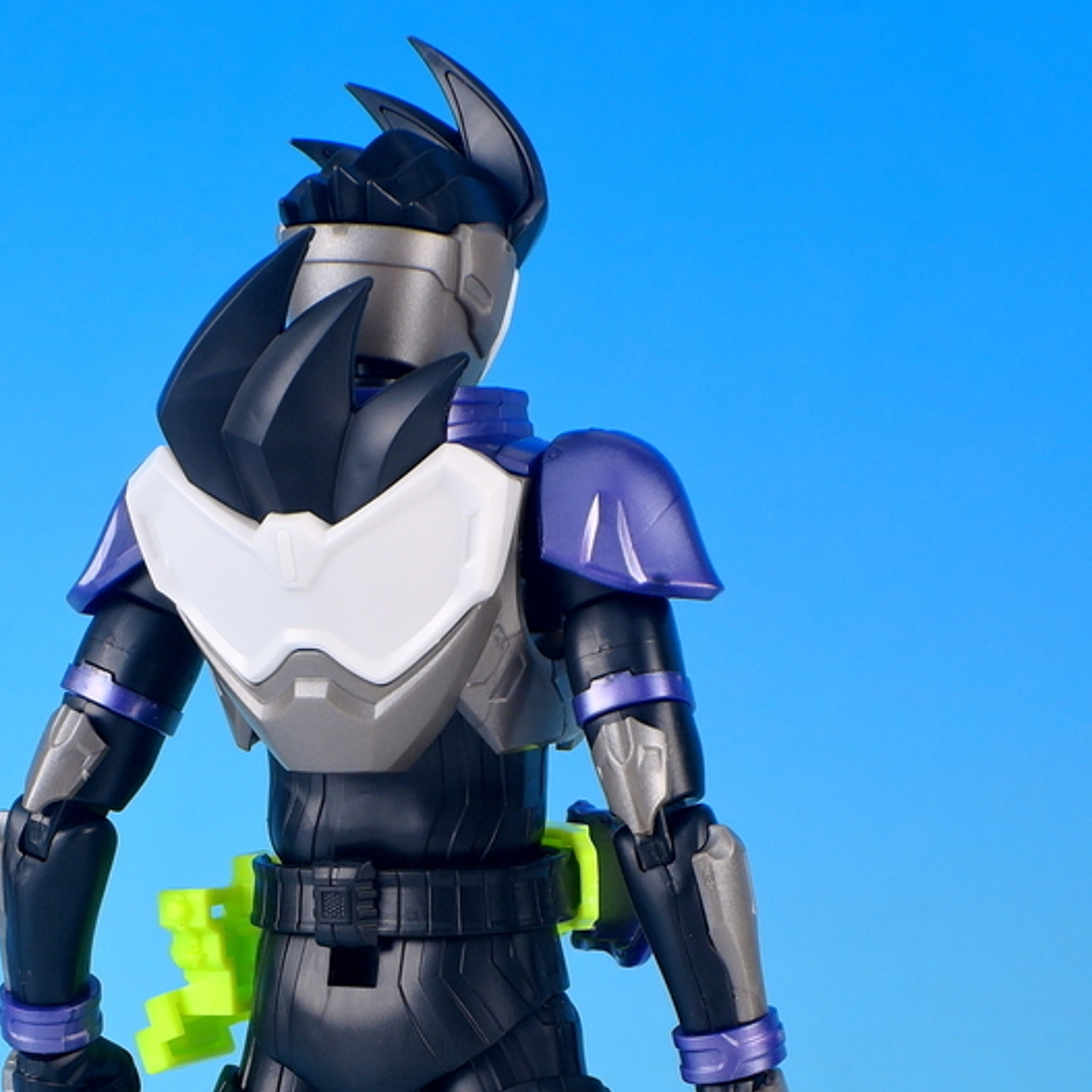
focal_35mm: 206
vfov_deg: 8.5
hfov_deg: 8.5
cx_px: 425
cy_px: 1030
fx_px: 7352
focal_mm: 25.5
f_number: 6.3
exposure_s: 1/3
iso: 80
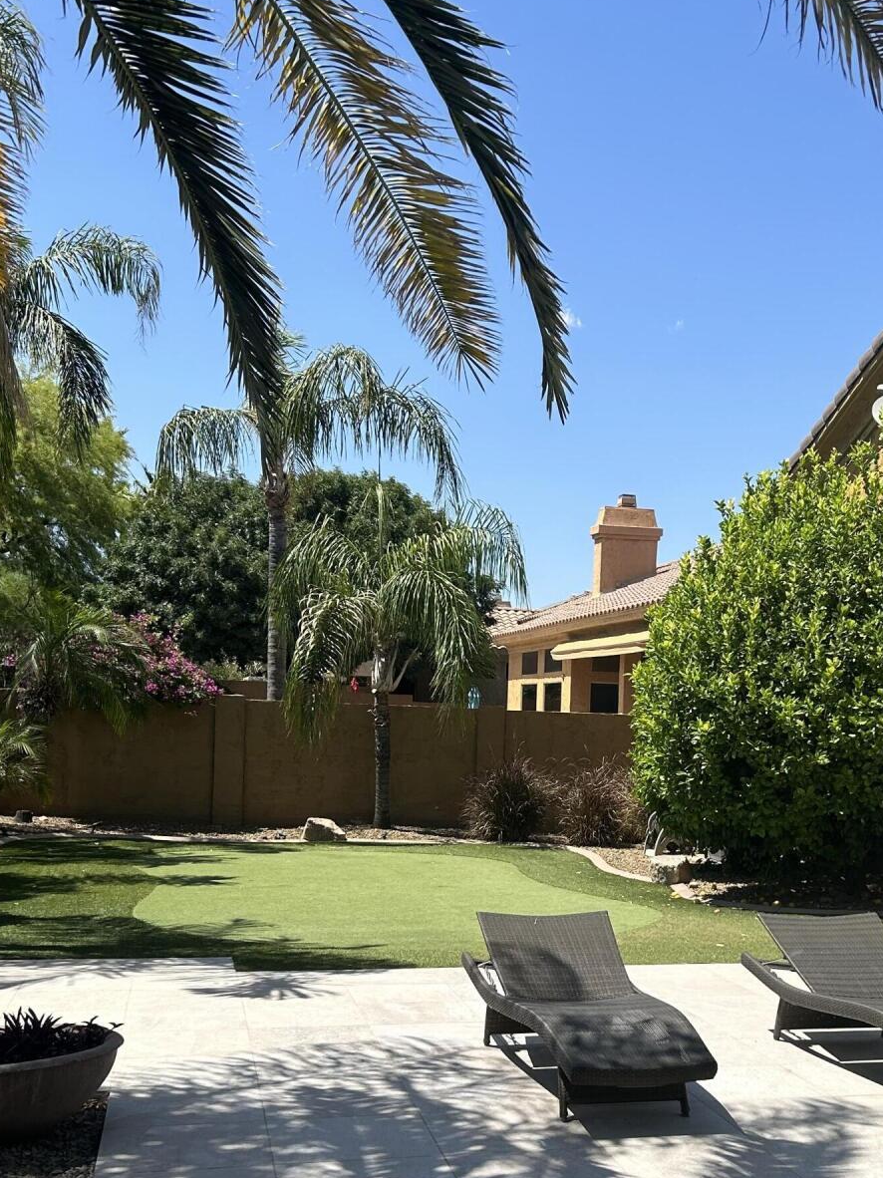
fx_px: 1497
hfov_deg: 32.4
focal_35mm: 44
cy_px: 774
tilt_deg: -2.0
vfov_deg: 42.4
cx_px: 628
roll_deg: -2.1
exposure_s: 1/3571
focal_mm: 5.7
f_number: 1.5
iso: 50
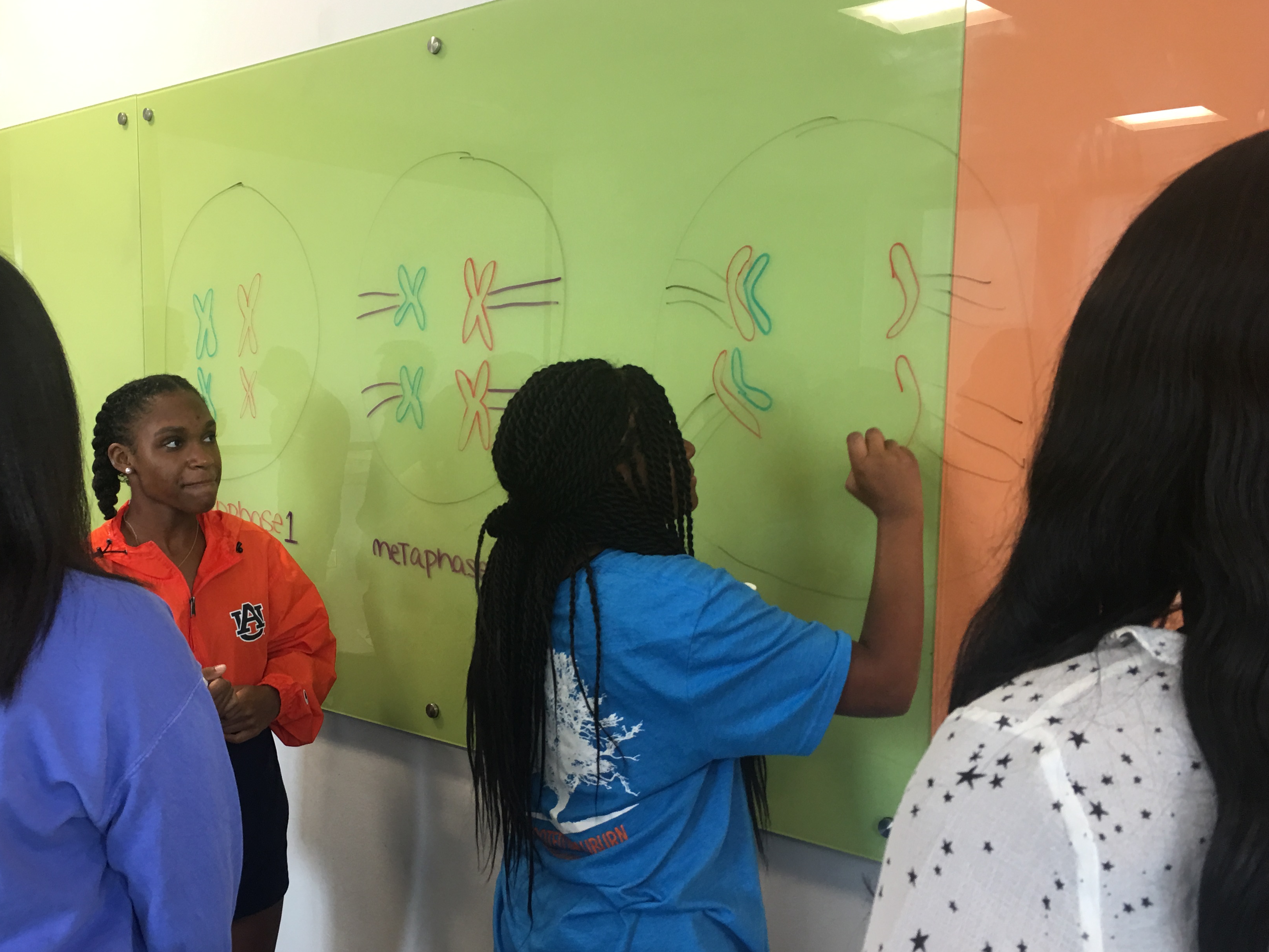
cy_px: 543
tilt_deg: -5.8
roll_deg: -0.9
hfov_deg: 51.1
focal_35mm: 36
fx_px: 1320
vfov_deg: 39.6
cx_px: 520
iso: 32
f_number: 2.2
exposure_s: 1/15
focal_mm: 4.15
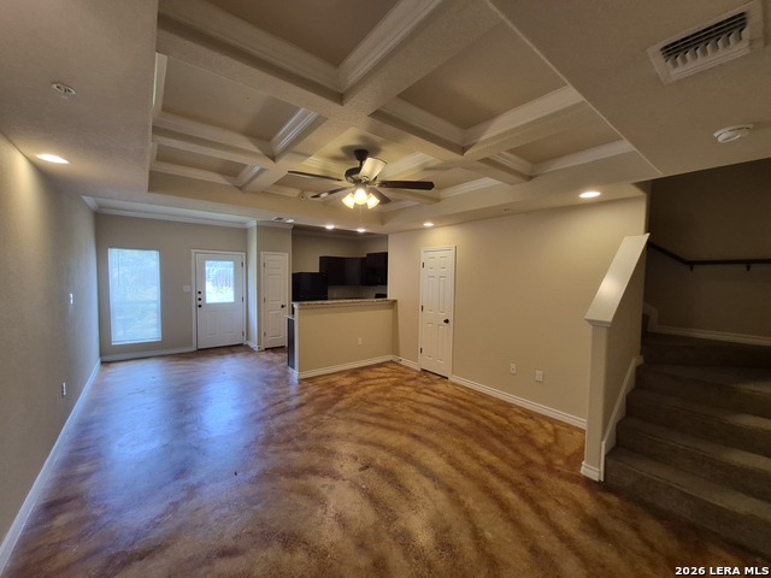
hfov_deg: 106.2
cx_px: 386
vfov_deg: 89.9
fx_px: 290
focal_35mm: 13
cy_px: 289
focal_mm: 1.74
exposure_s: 1/60
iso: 160
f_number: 2.2
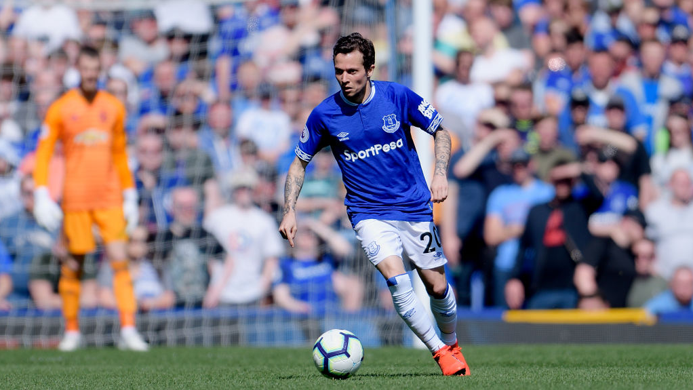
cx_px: 346
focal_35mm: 630
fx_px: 11577
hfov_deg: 3.4
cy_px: 220
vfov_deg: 1.9
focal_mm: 400
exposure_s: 1/2000
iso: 100
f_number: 2.8
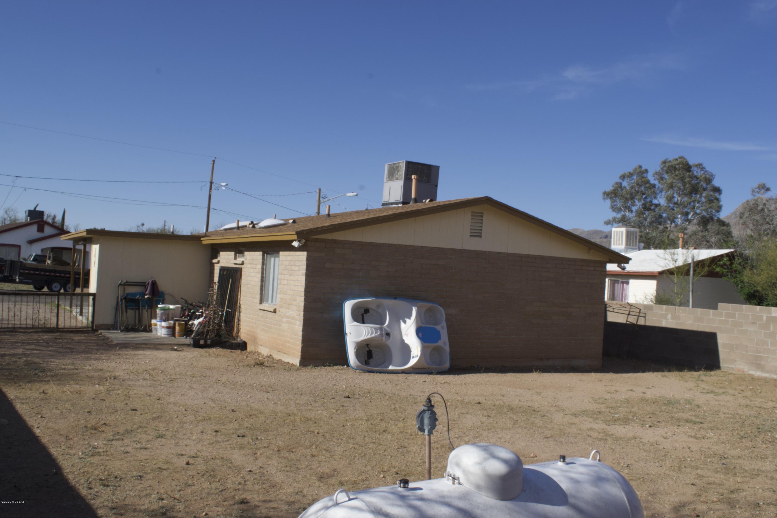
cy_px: 259
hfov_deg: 53.1
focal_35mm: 36
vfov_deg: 36.9
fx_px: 777
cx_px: 388
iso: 400
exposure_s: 1/320
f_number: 22
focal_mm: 24
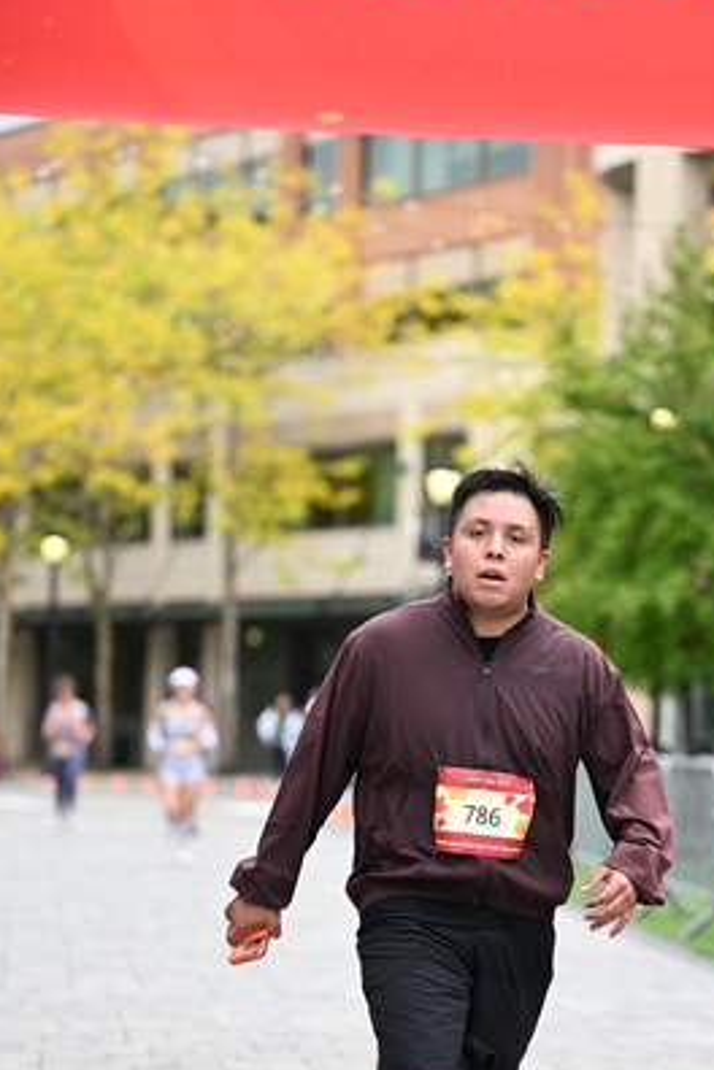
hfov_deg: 10.1
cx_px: 472
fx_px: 4046
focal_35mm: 136
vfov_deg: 15.1
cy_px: 673
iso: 640
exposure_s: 1/2000
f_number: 2.8
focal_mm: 98
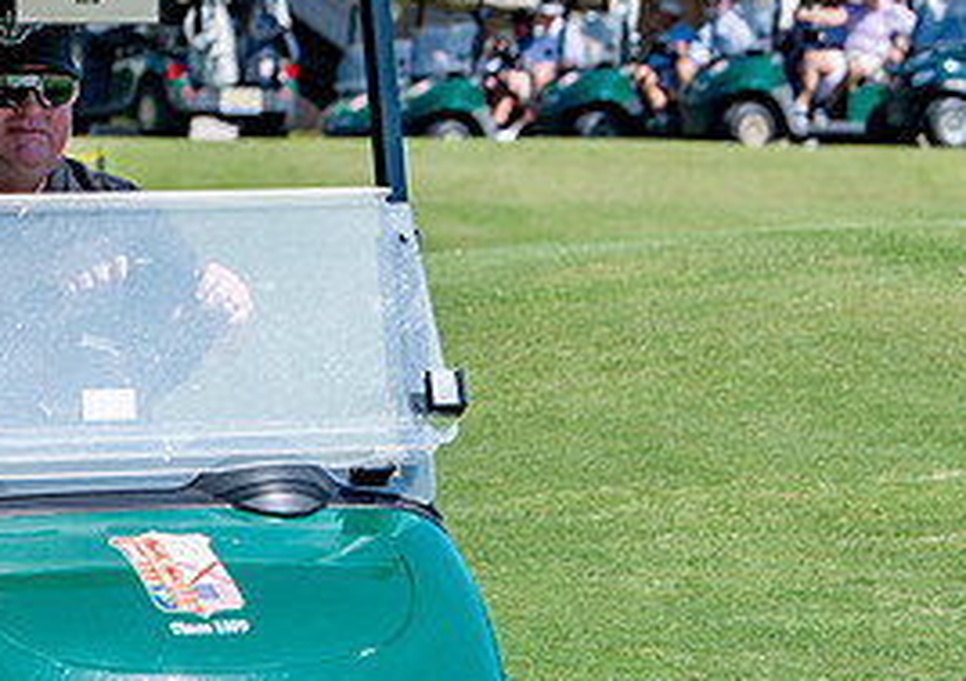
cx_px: 153
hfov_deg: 5.9
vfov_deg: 4.2
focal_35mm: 340
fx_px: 9288
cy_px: 319
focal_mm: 112
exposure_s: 1/640
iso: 125
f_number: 5
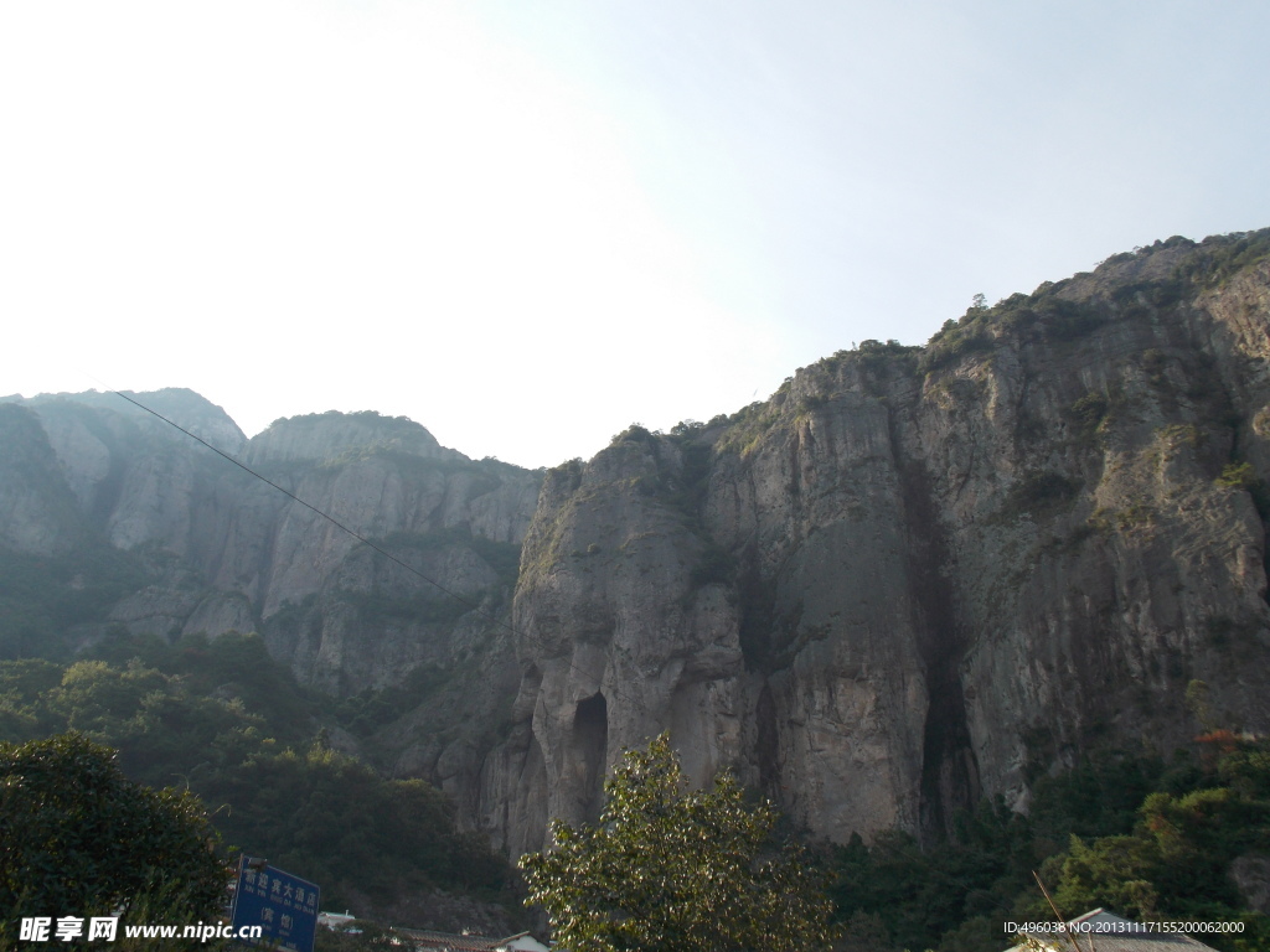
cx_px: 635
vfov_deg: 46.8
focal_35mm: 30
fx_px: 1101
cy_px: 476
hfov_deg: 60.0
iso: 80
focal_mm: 5.3
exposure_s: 1/400
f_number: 3.3
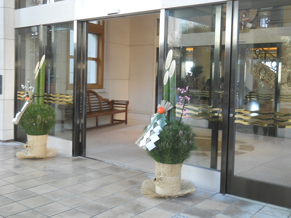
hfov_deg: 45.8
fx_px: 345
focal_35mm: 41
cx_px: 146
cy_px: 109
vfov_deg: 35.1
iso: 125
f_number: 3.1
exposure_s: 1/30
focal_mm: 6.72
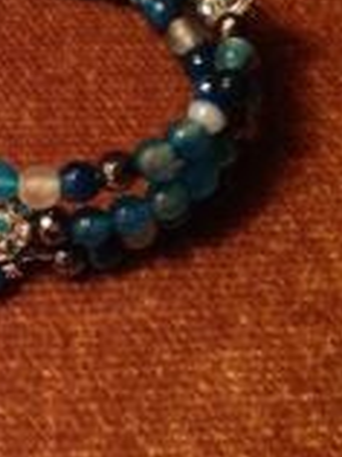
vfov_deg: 22.0
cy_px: 165
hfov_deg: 16.2
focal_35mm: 89
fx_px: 1176
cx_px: 0
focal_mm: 4.28
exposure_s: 1/15
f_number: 2.4
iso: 800
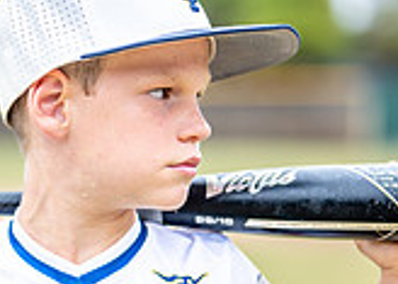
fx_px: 2102
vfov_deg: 7.7
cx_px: 138
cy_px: 248
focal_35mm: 186
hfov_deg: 10.8
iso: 160
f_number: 1.2
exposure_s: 1/1600
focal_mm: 50
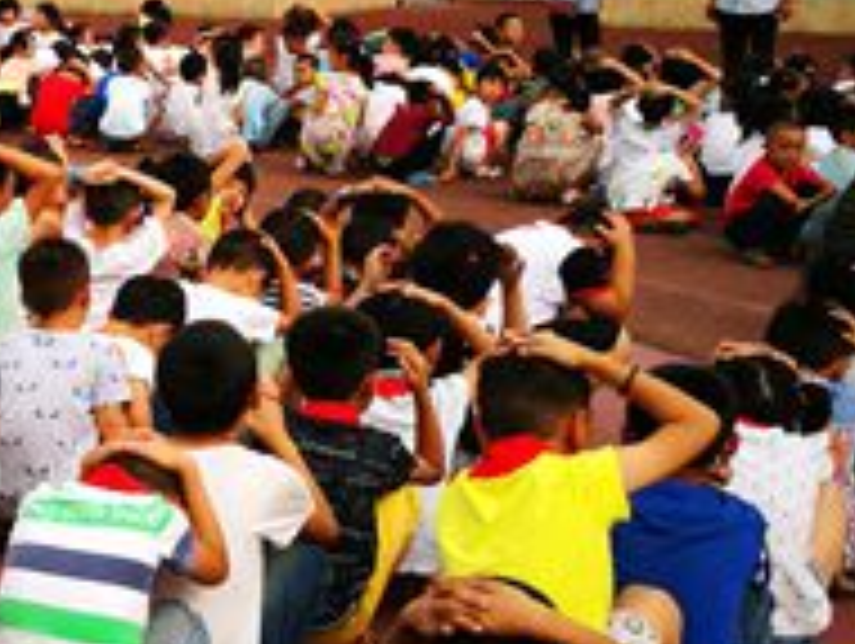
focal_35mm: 71
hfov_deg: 24.7
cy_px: 322
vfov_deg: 20.8
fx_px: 1756
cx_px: -176
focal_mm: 4.5
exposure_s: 1/540
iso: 50
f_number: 2.2
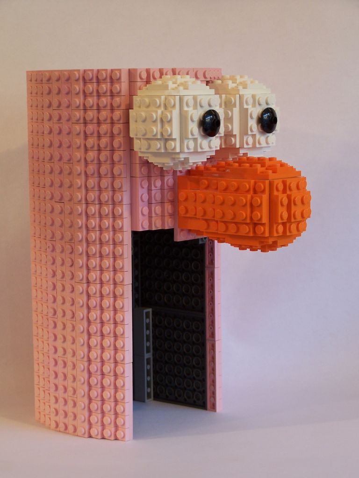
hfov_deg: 15.7
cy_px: 239
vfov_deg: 20.9
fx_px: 1300
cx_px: 180
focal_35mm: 94
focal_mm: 15.6
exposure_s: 1/6
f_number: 3.2
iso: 80
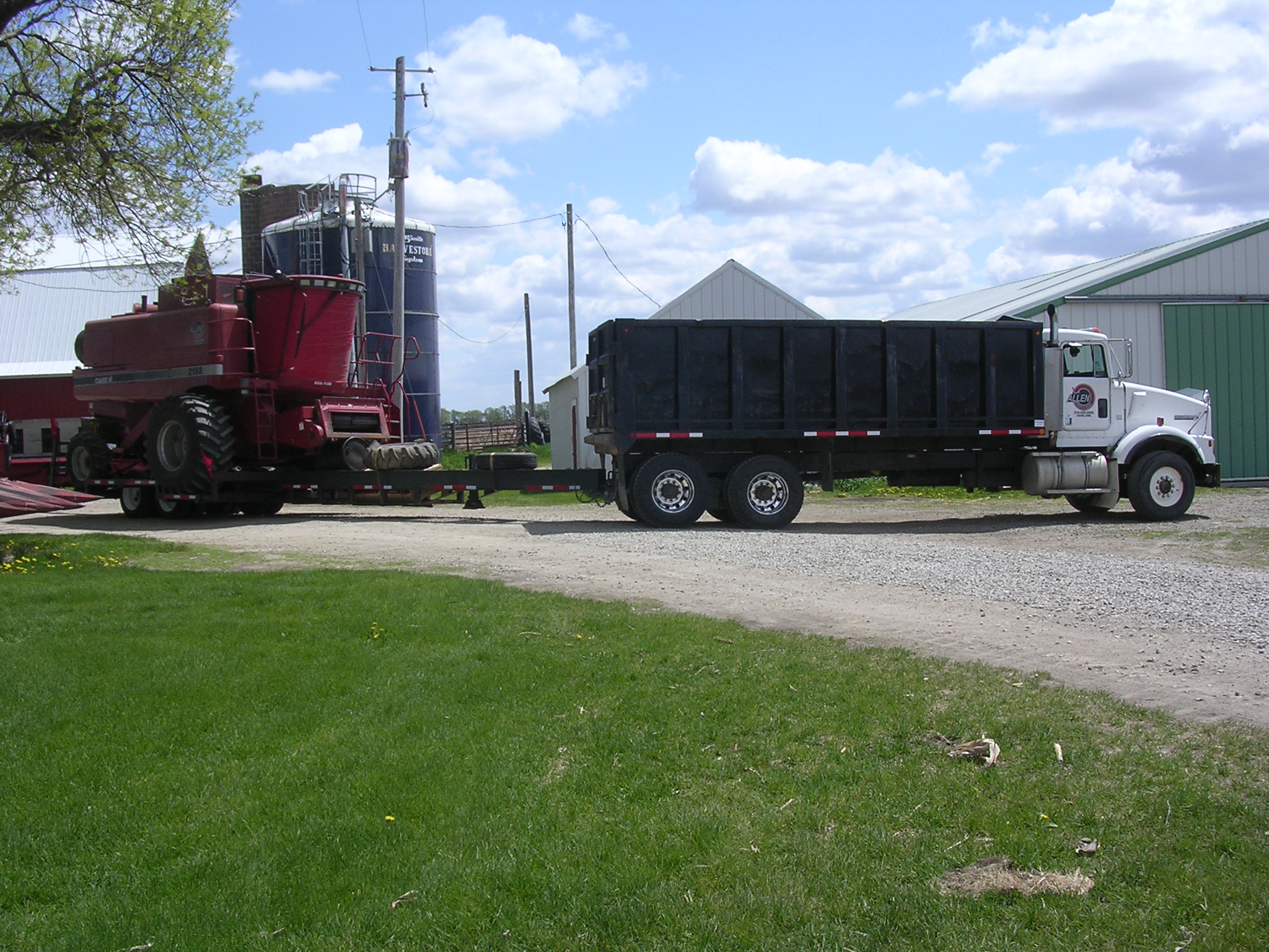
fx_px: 1393
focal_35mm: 38
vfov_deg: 37.7
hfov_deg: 49.0
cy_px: 476
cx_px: 634
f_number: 5.6
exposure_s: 1/344
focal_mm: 5.8
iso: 100
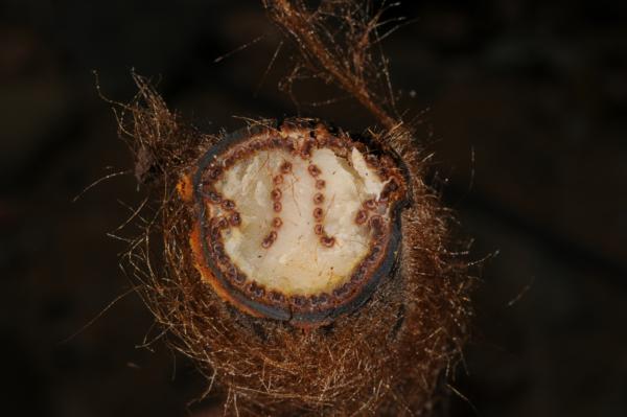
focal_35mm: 90
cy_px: 208
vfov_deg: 15.2
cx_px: 314
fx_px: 1566
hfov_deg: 22.6
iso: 200
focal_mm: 60
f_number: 32
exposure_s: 1/60
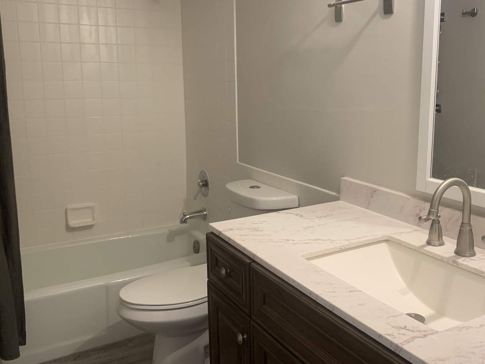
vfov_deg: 41.7
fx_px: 476
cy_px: 156
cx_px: 275
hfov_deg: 53.8
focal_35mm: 34
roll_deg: +0.2
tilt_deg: -9.2
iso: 200
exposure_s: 1/60
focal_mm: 4.25
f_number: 1.8
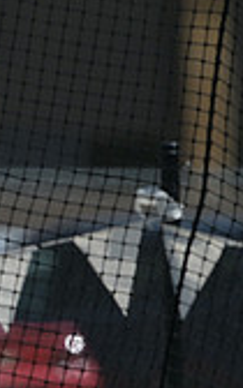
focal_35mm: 2392
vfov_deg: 0.9
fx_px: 25346
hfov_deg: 0.5
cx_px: -396
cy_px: 262
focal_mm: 680
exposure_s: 1/3200
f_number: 5.6
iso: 220
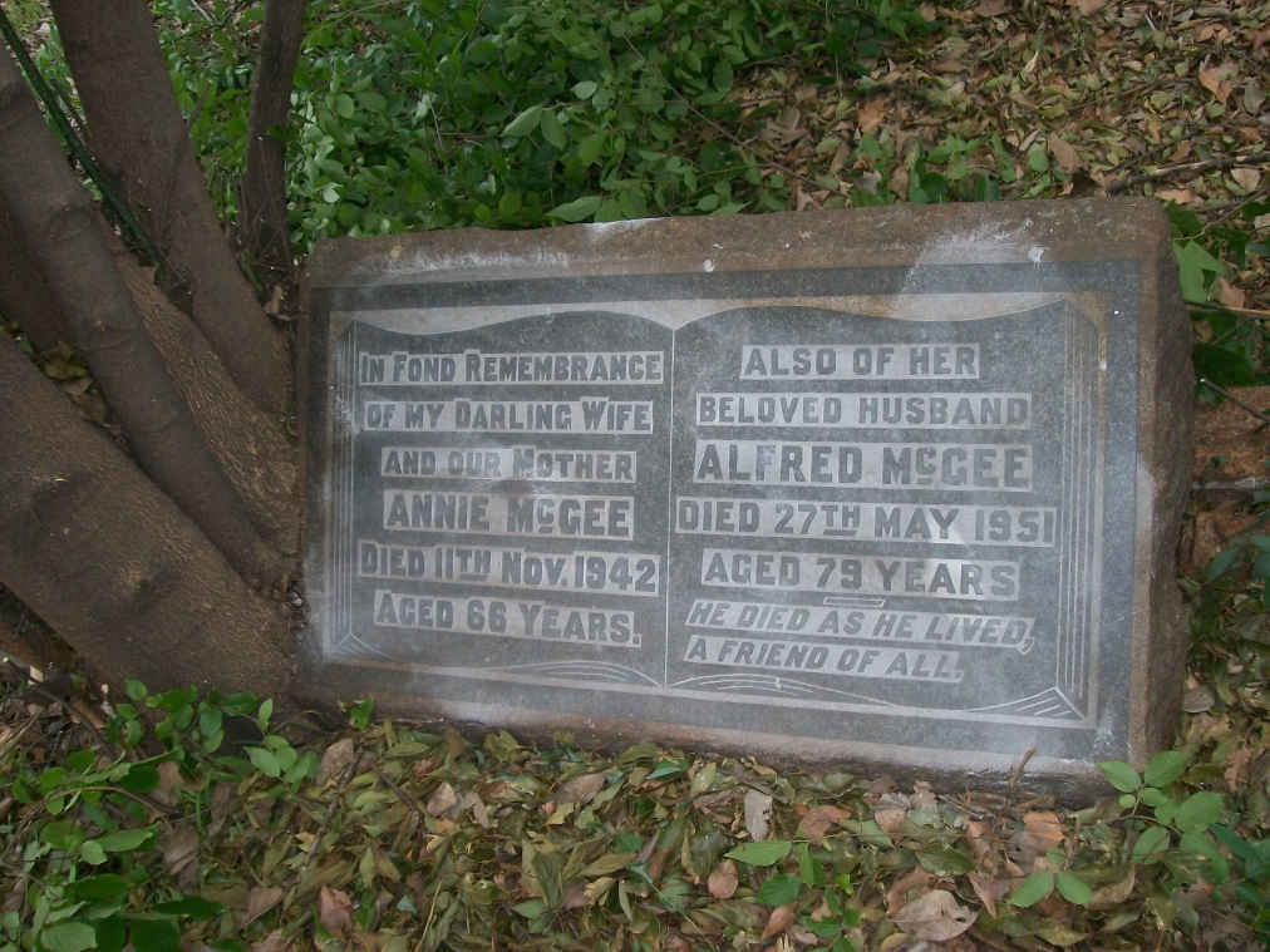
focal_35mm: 36
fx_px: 1321
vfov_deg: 39.7
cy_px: 476
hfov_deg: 51.4
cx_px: 635
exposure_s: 1/200
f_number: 2.7
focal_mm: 6
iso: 80
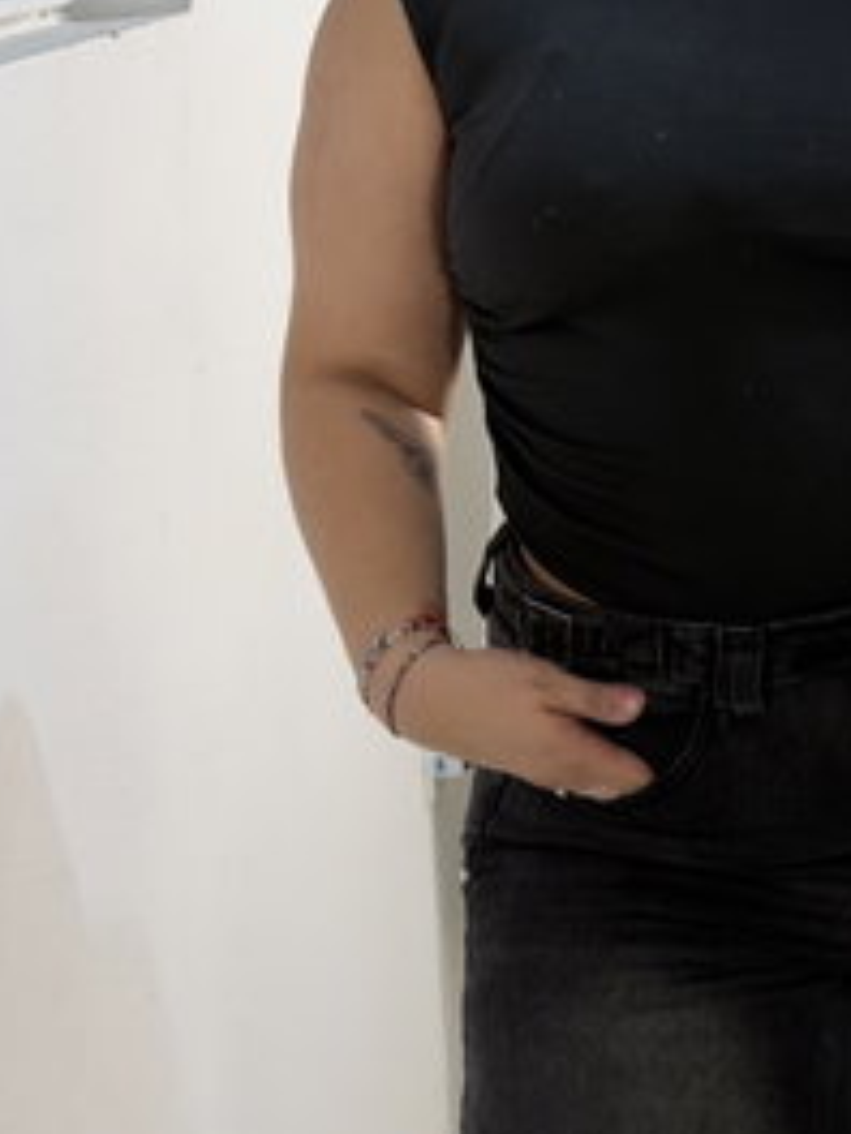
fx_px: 3180
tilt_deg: -15.0
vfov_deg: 19.8
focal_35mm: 97
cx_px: 774
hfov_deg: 15.1
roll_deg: +3.3
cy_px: 110
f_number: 1.78
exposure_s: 1/100
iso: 64
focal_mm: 6.76
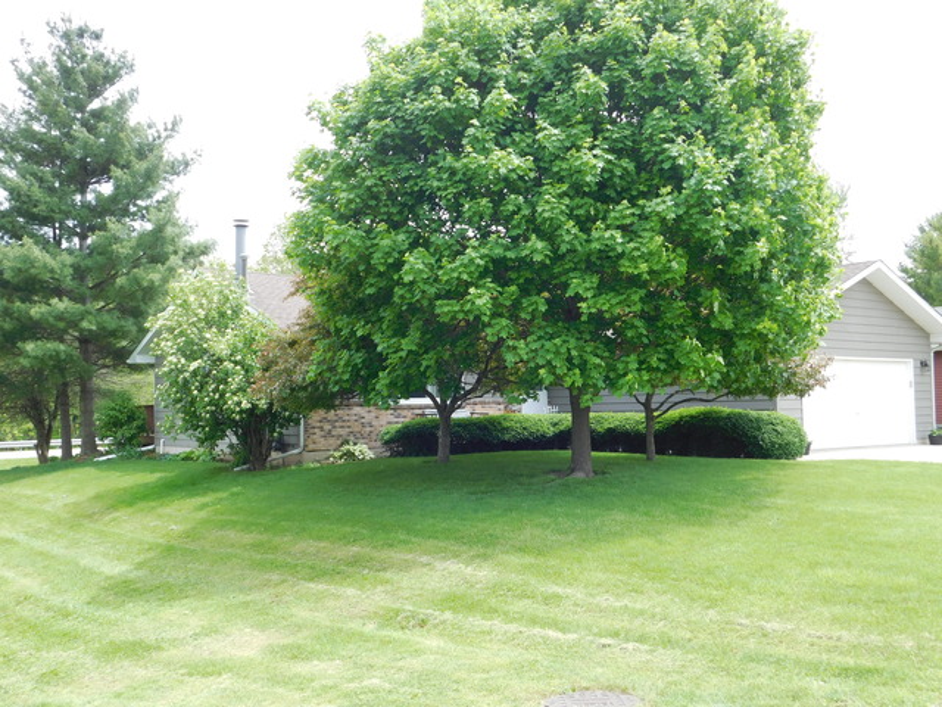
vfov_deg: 39.7
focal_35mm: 36
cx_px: 471
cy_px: 354
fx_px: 980
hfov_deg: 51.4
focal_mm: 6.3
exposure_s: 1/320
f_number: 3.5
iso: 125
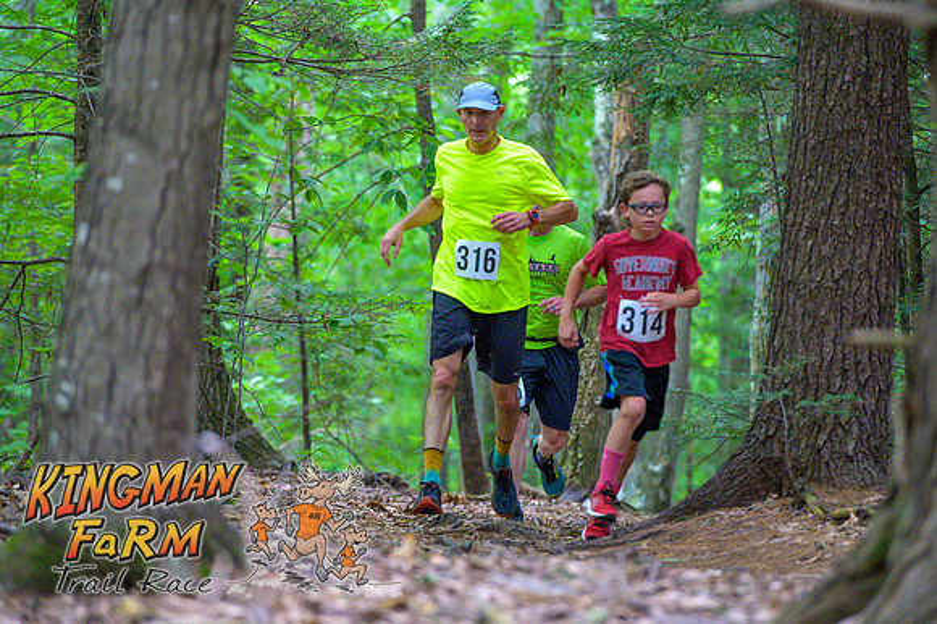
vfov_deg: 6.9
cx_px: 468
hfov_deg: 10.3
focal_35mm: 200
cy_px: 312
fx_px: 5202
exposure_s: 1/200
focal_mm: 200
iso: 8000
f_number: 4
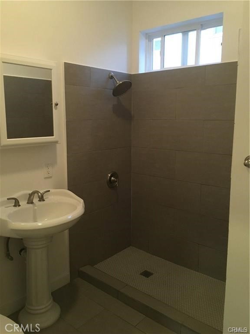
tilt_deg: -7.6
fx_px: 279
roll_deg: -0.8
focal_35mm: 29
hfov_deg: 48.2
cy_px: 167
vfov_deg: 61.7
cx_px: 125
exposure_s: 1/30
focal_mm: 4.15
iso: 200
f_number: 2.2
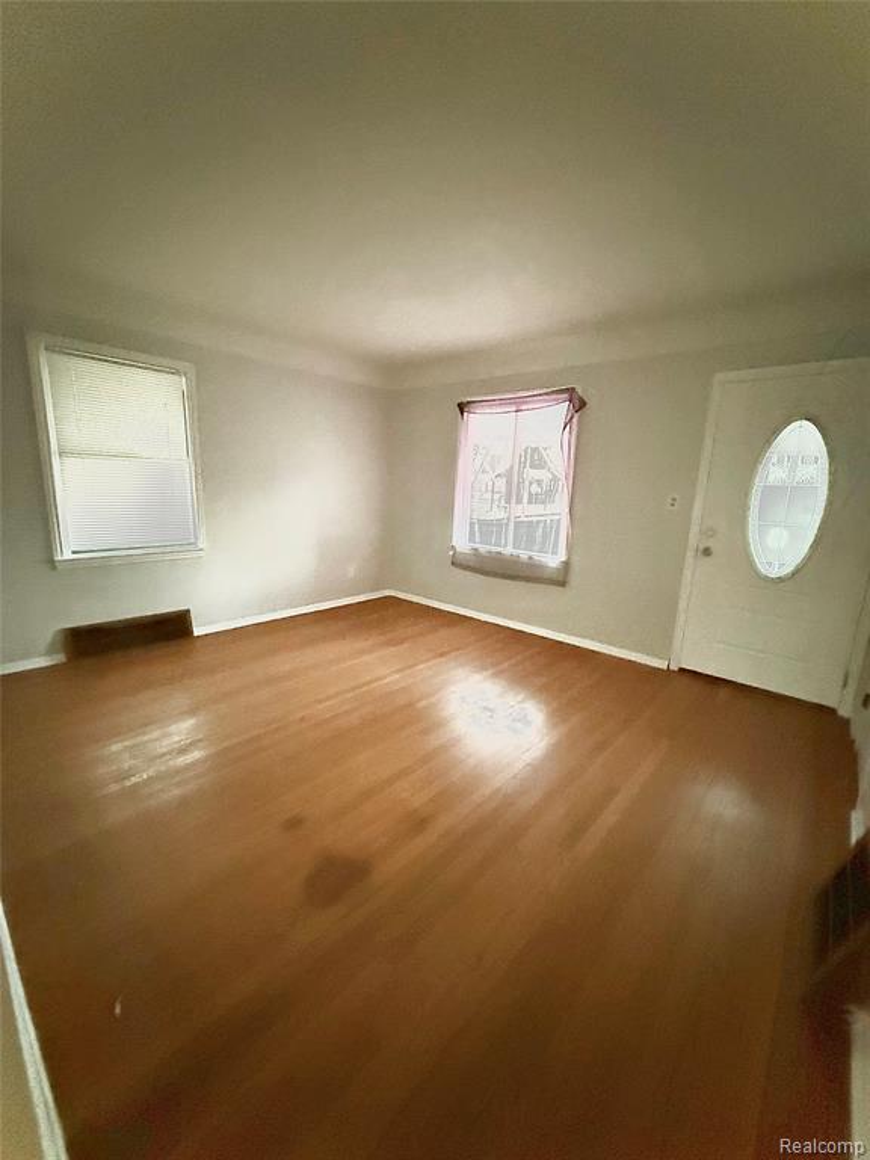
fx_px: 469
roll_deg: -3.0
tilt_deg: -11.6
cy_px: 580
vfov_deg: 102.1
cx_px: 435
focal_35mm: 14
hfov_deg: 85.7
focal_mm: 2.22
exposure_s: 1/30
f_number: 2.2
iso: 1600
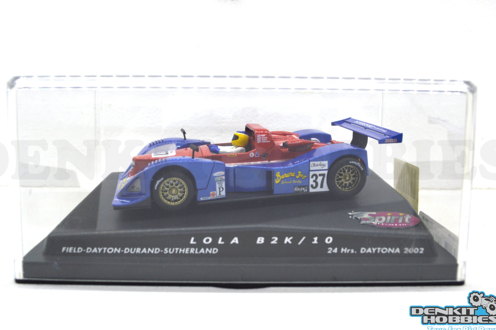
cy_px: 160
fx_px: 413
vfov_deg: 43.5
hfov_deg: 62.0
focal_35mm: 30
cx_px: 239
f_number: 5.6
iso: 400
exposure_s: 1/125
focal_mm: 18
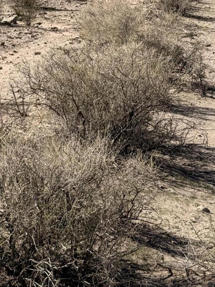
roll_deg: +0.5
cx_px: -10
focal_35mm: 125
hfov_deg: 11.7
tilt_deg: +3.1
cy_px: -70
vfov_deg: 15.1
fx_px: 1035
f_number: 1.78
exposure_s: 1/6536
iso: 64
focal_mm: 6.76
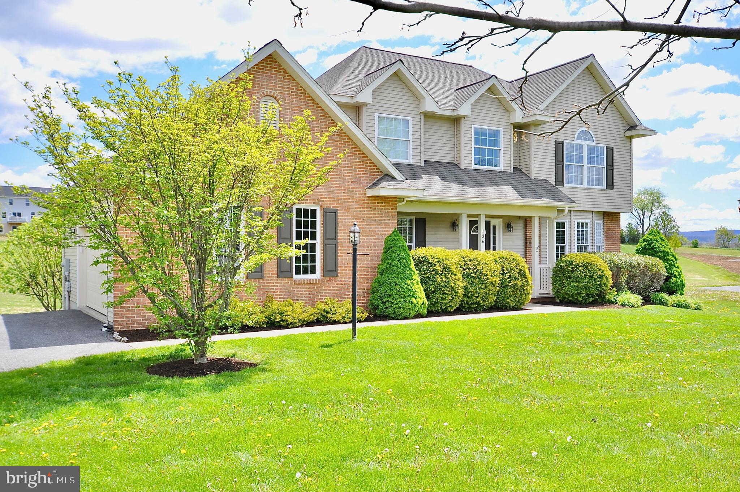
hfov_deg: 62.0
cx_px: 370
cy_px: 246
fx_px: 616
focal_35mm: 30
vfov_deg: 43.5
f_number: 8
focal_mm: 20
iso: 200
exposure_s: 1/200
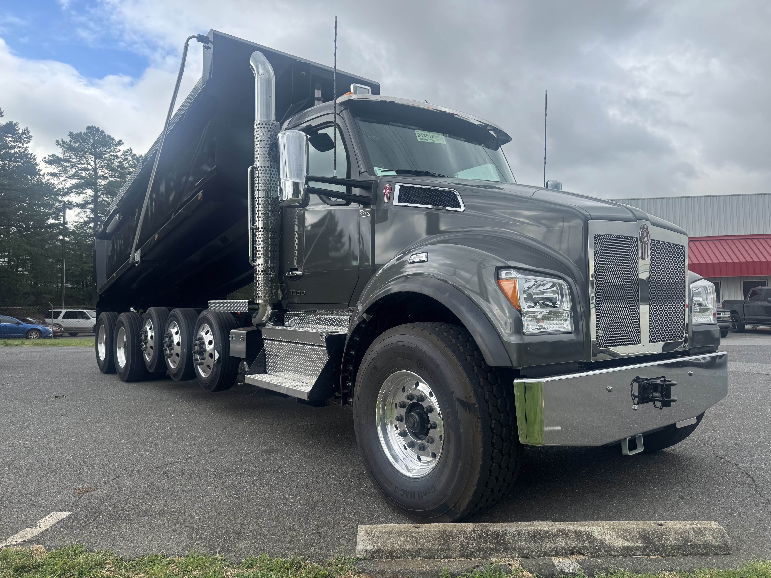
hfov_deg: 71.6
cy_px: 289
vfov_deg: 56.8
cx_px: 386
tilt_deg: +2.1
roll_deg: +0.9
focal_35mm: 24
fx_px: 535
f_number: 1.78
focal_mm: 6.76
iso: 80
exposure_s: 1/1193
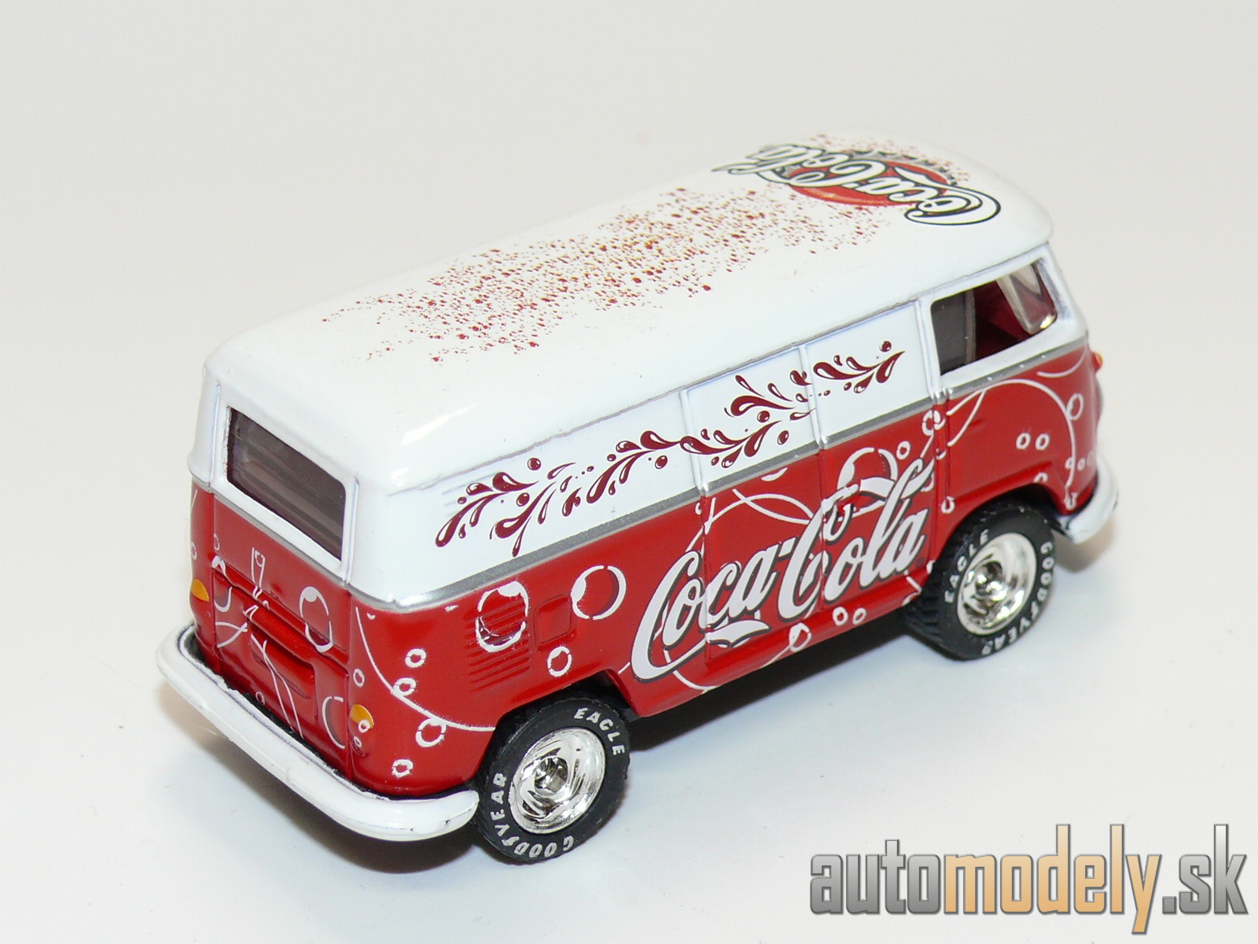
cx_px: 629
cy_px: 472
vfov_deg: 14.4
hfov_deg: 19.1
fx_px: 3743
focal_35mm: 103
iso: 100
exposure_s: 1/30
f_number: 4
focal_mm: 13.5
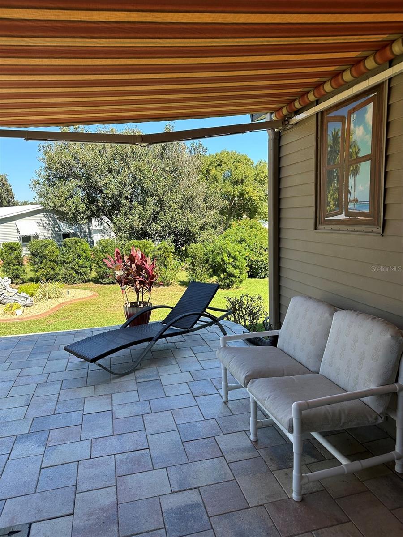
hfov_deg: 56.8
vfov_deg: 71.6
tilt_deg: -7.7
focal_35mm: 24
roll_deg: +1.6
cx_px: 202
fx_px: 373
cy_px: 268
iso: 80
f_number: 1.78
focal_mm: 6.86
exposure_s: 1/1009
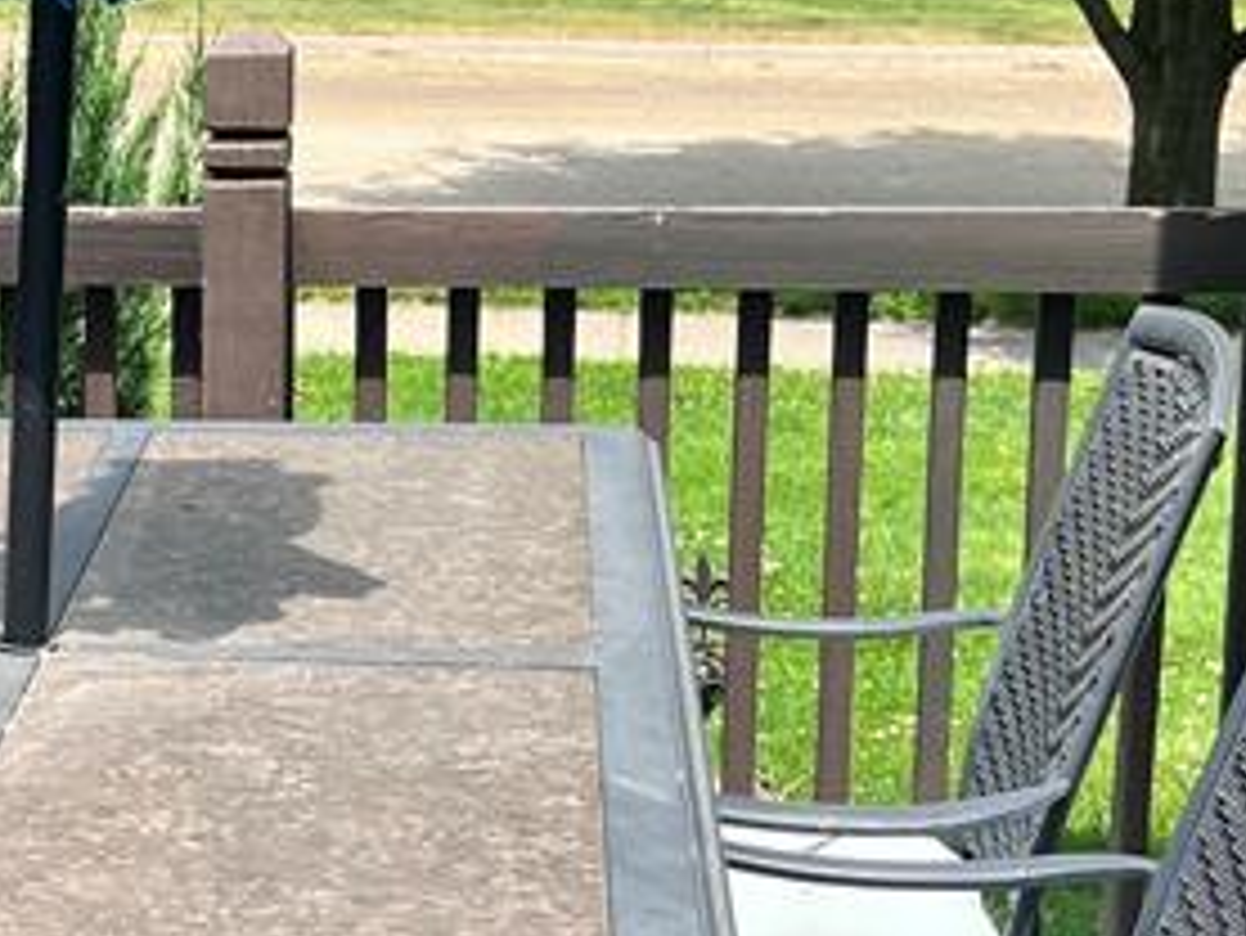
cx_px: -441
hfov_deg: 18.7
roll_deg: +2.4
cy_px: 477
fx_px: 3457
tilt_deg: -12.2
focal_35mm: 96
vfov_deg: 15.4
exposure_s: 1/1808
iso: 50
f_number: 1.5
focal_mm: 5.7
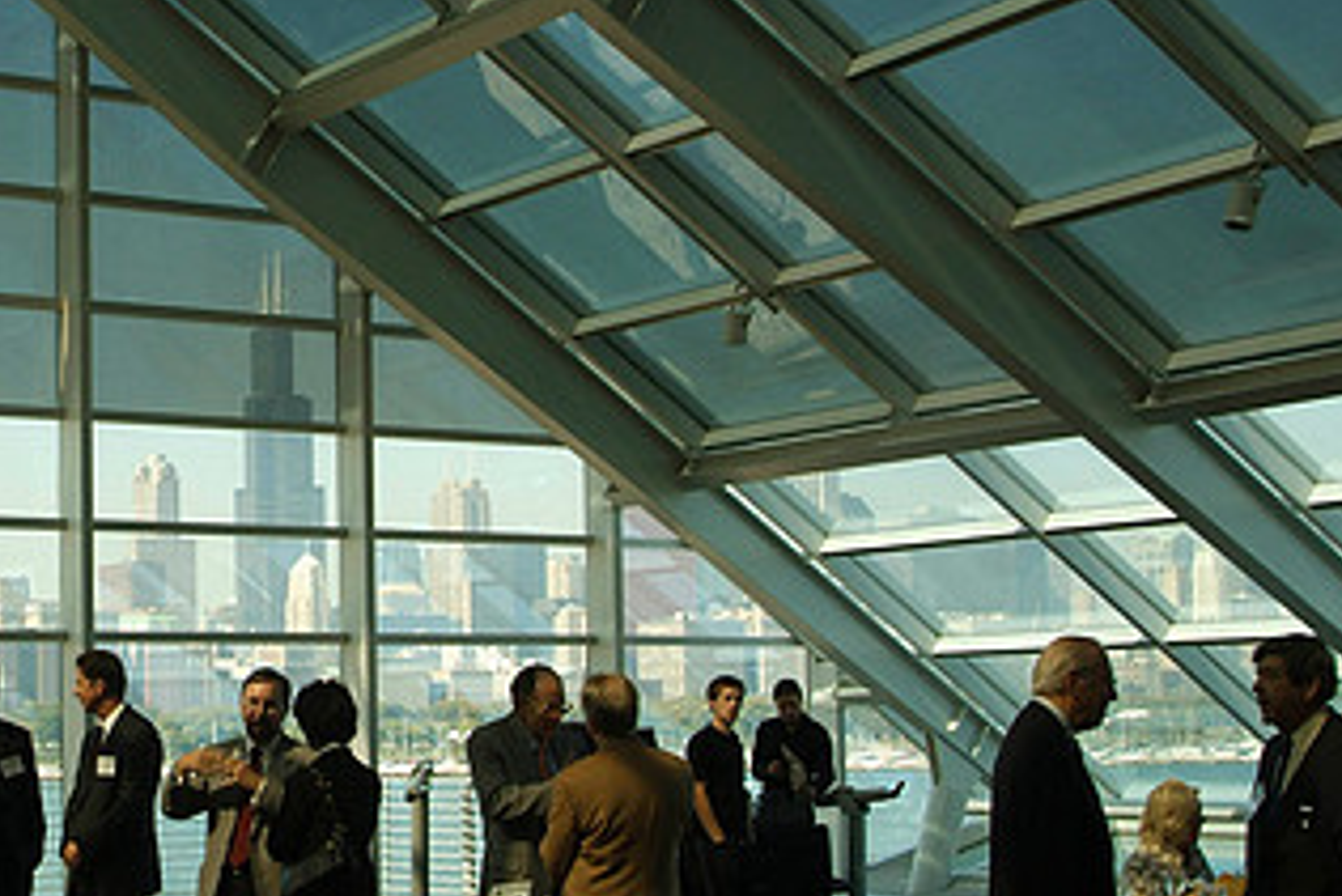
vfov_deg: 20.6
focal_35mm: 66
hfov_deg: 29.7
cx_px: 242
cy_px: 563
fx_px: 2461
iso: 200
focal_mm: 24
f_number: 9.5
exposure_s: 1/60
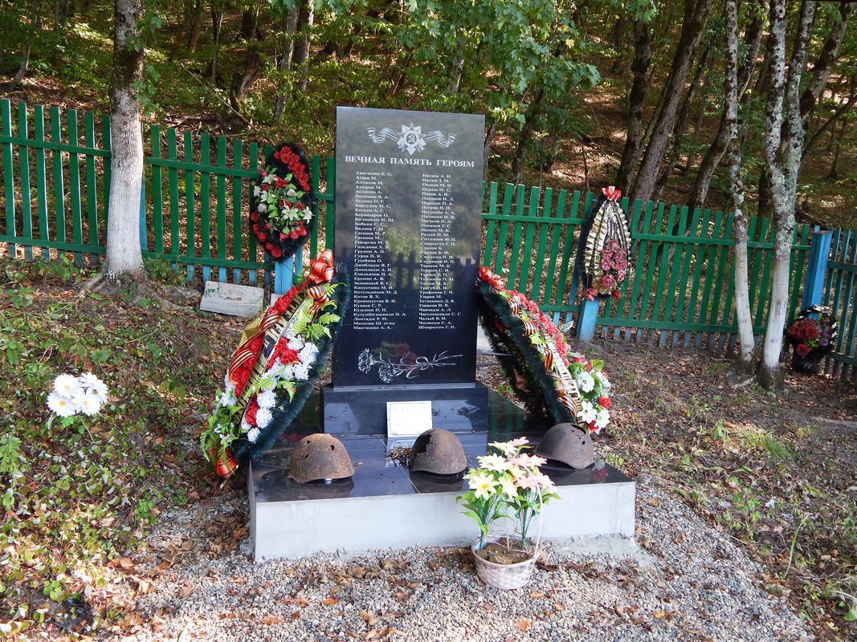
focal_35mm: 31
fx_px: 767
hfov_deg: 58.4
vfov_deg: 45.4
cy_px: 321
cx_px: 428
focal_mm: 5.6
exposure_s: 1/80
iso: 125
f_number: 3.2
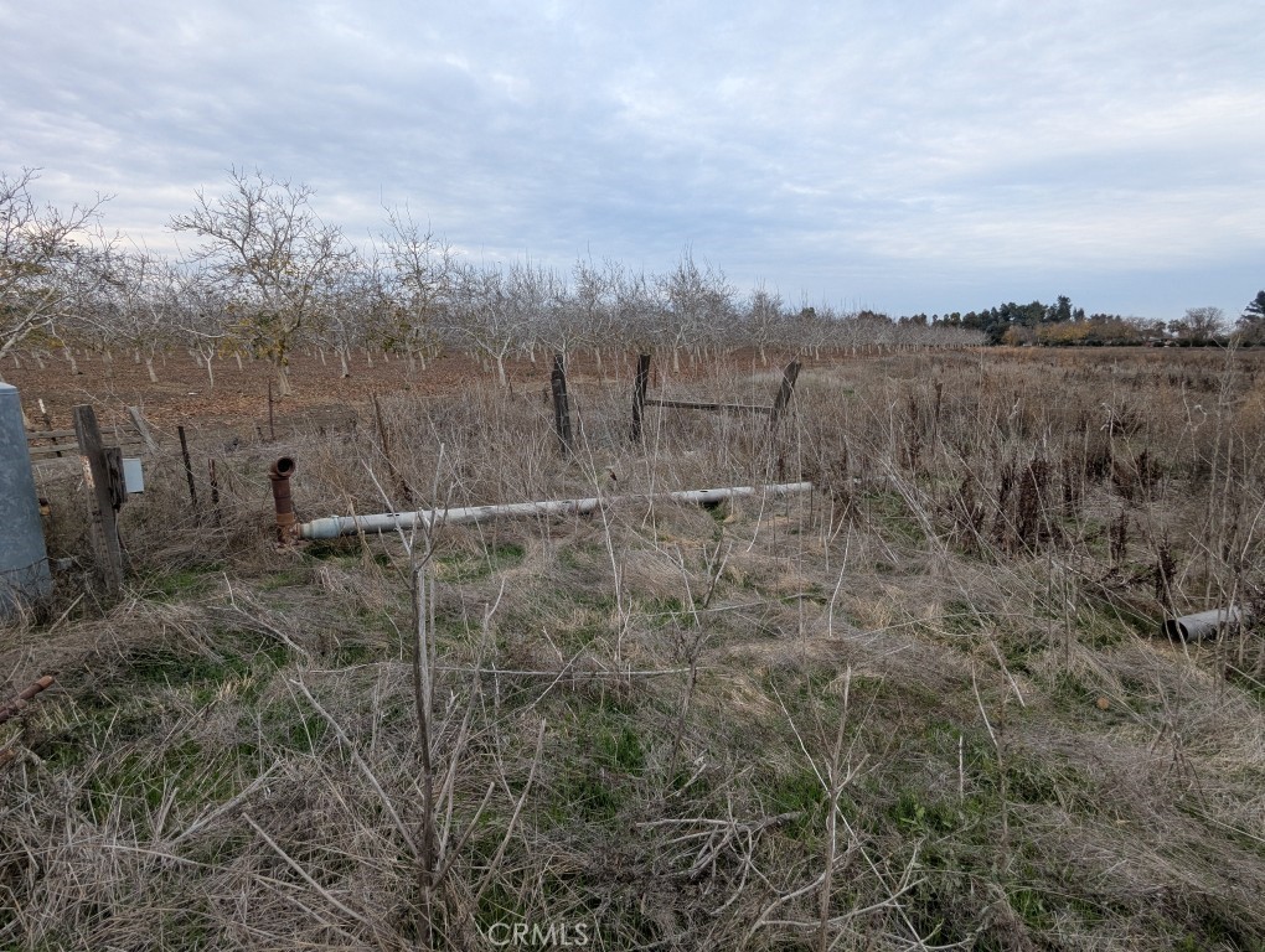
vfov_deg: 78.2
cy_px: 476
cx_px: 632
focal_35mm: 16
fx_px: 586
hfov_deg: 94.4
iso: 50
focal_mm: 2.35
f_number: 2.2
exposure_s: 1/493
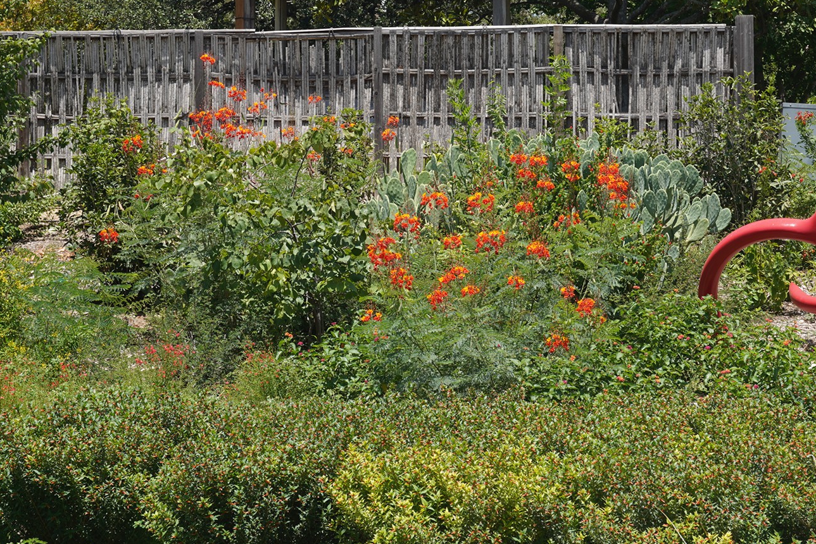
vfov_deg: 15.2
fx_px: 2040
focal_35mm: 90
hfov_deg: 22.6
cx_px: 454
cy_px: 173
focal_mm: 58
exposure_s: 1/100
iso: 100
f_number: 11
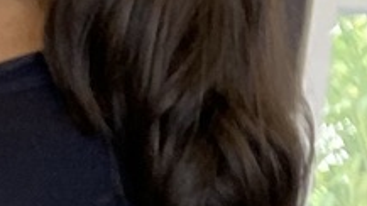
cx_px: -145
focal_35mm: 267
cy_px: 1670
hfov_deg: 8.0
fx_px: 2598
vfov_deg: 3.3
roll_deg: -3.9
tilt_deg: -35.4
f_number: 1.8
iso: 64
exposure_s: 1/60
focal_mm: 4.25
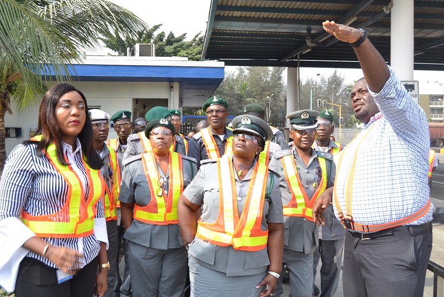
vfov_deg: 37.4
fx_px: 438
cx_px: 218
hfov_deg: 53.7
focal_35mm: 36
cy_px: 147
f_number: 5.6
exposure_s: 1/125
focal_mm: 23
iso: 100
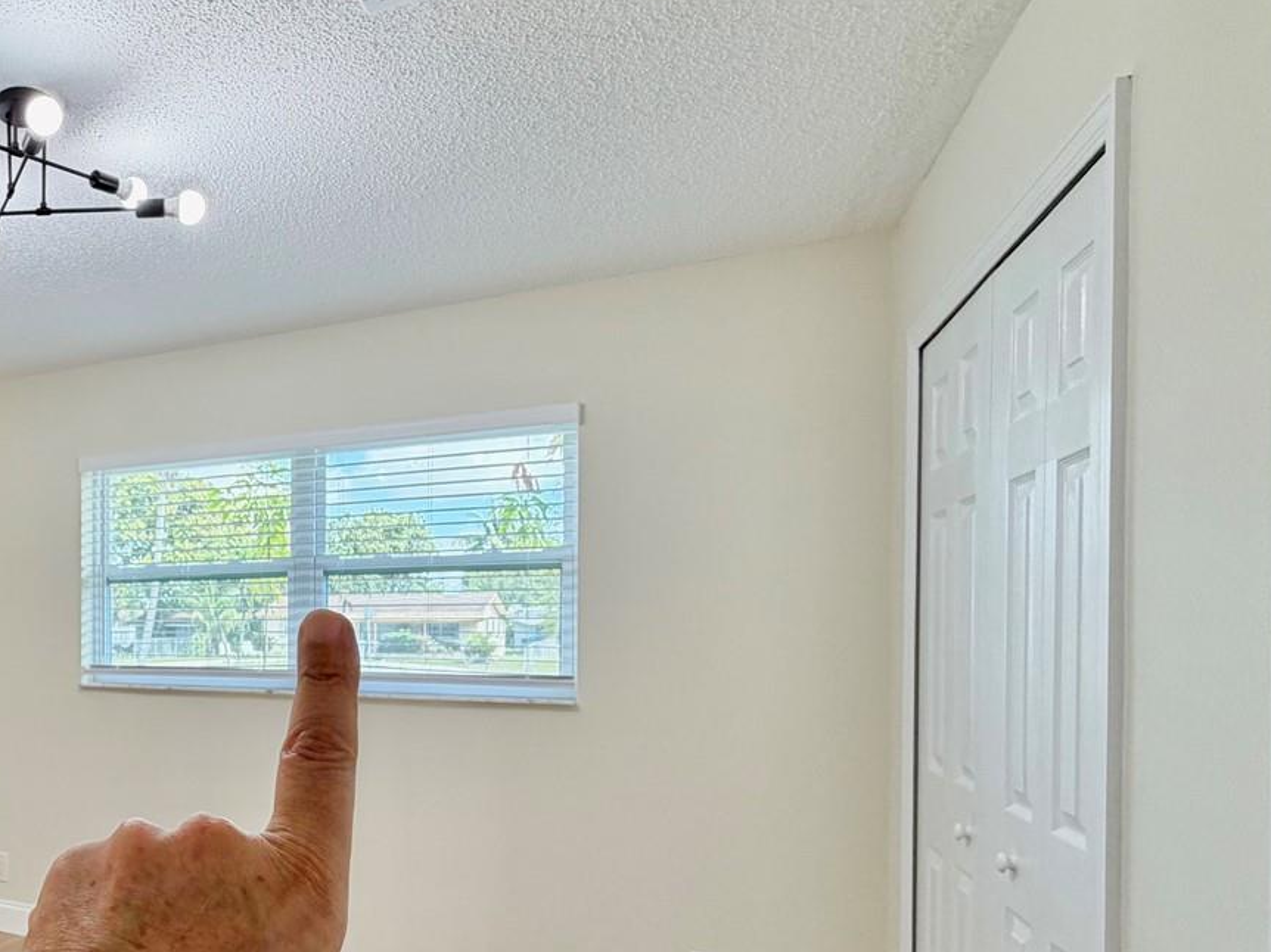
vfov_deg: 52.0
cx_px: 105
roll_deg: -0.3
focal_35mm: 26
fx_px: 954
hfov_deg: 57.0
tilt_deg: -0.1
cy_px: 635
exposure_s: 1/120
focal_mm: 2.22
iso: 125
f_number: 2.2
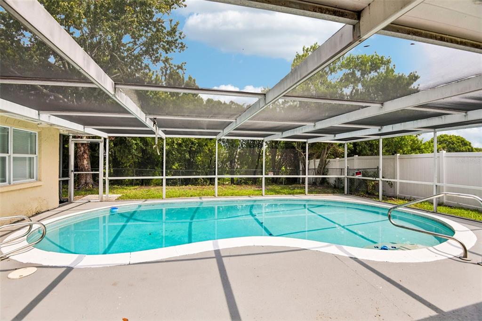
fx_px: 214
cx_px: 241
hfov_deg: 96.8
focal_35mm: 16
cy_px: 160
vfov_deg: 73.7
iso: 400
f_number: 8
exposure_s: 1/1250
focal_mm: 16
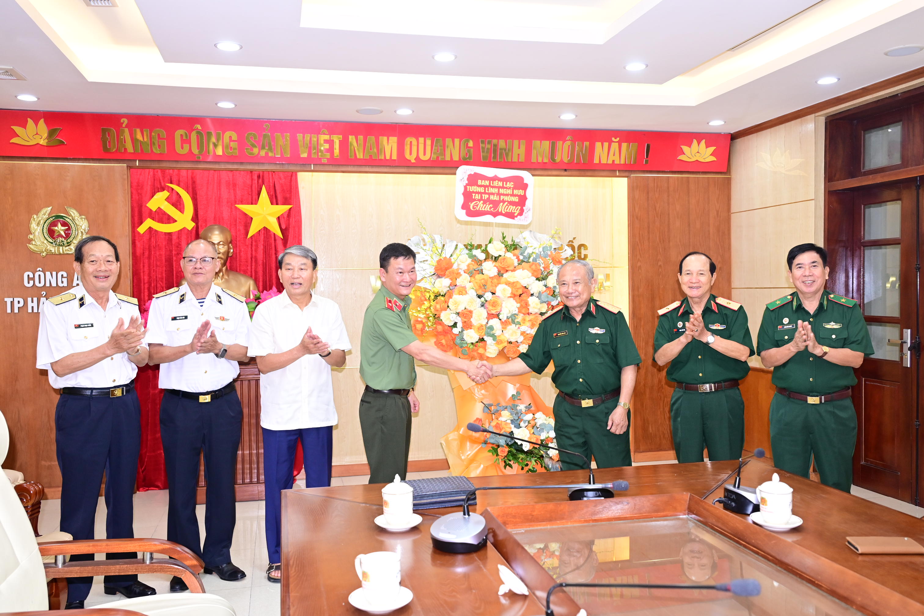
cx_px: 462
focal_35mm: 30
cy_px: 308
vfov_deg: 43.6
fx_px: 770
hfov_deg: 61.9
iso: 2000
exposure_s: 1/100
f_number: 4.5
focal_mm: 30
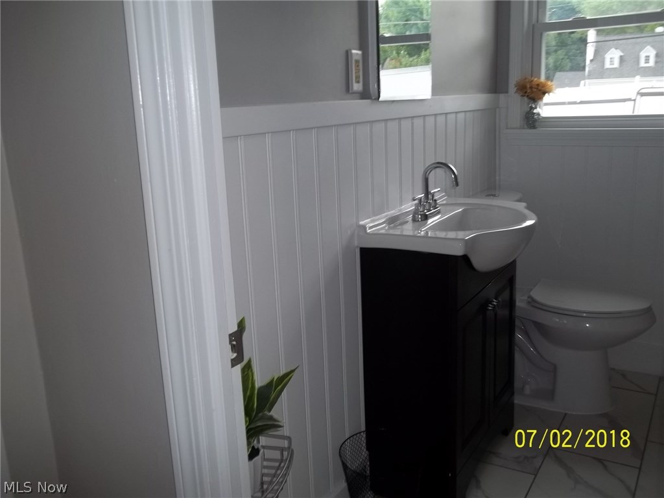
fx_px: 614
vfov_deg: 44.2
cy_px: 249
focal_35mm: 32
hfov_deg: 56.8
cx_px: 332
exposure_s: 1/30
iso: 64
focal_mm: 5.7
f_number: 2.9
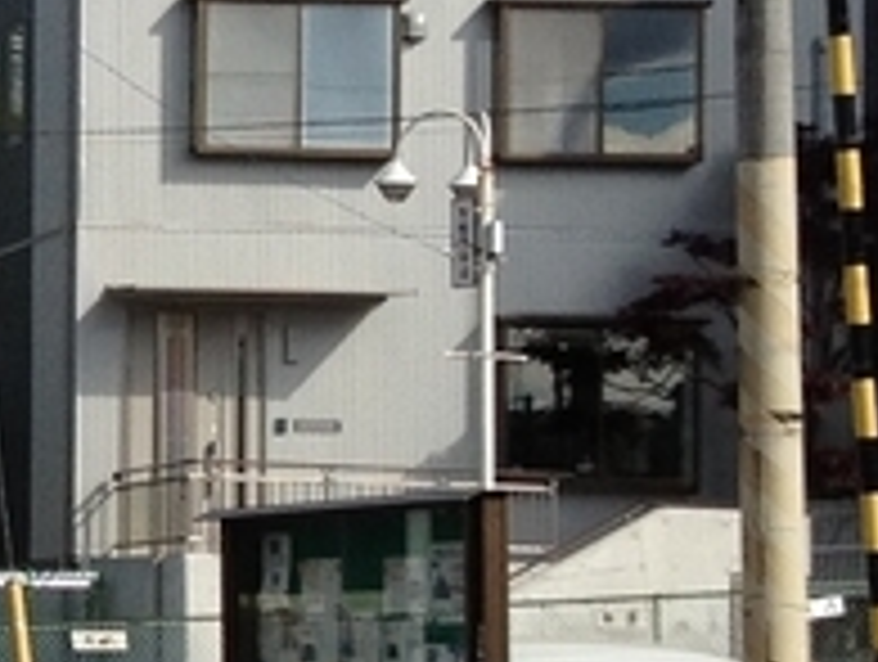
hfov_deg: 8.5
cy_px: 450
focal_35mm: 215
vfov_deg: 6.9
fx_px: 5463
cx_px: -1063
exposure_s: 1/1783
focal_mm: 4.28
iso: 64
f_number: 2.4
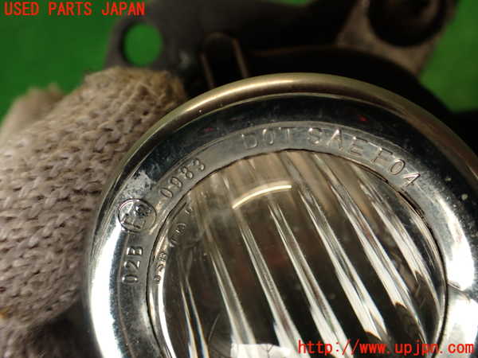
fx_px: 442
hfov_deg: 56.8
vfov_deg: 44.2
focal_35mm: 32
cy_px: 179
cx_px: 239
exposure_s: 1/60
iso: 100
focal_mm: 5.79
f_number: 2.4
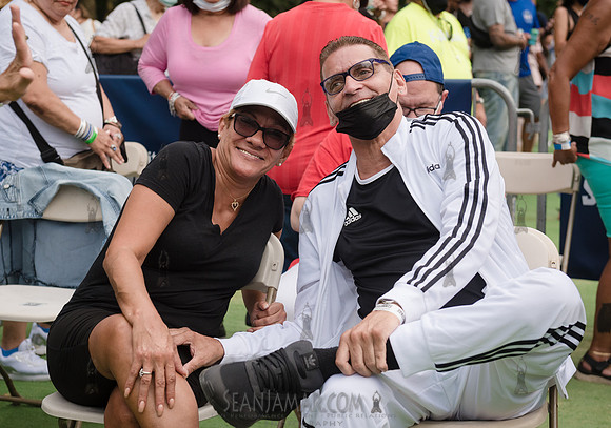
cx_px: 276
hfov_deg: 26.8
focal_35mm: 74
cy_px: 197
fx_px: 1280
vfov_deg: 19.0
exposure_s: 1/1250
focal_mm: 58
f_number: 4.5
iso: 500
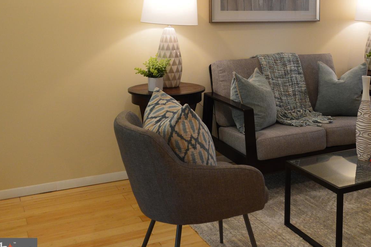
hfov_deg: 39.5
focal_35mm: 48
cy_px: 42
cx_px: 296
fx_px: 494
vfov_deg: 27.3
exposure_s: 1/60
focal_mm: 18
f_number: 4.5
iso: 800
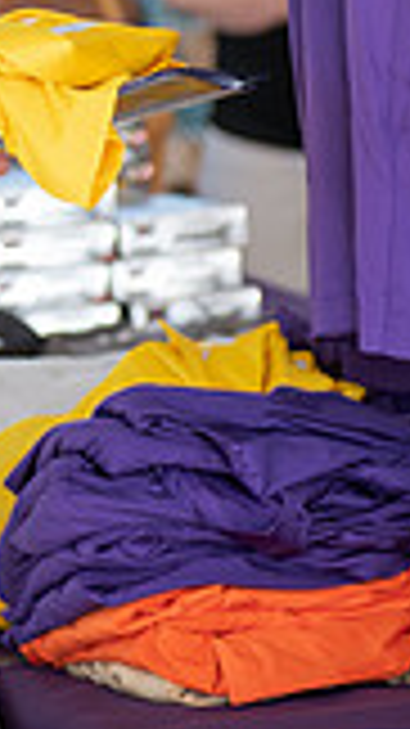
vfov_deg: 9.2
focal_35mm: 232
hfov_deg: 5.2
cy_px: -128
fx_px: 4489
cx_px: -203
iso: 250
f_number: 3.2
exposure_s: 1/200
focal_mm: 62
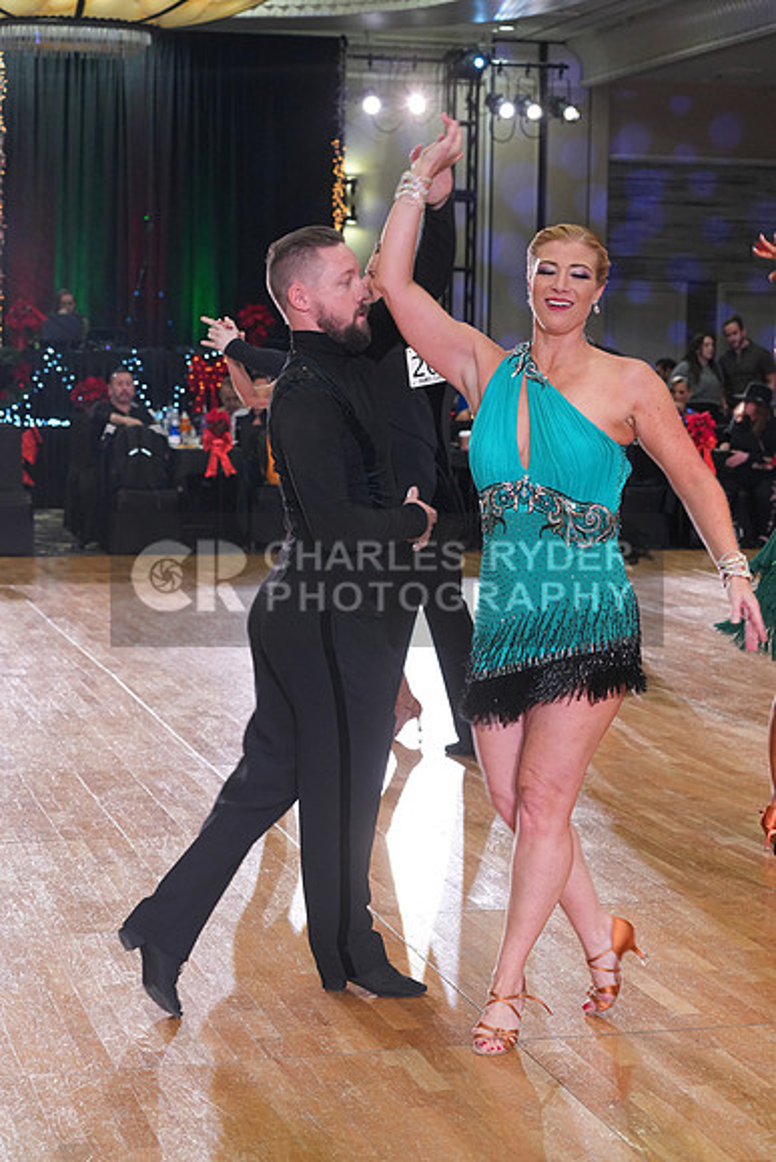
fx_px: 2262
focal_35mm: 70
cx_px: 388
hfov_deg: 19.5
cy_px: 581
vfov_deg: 28.8
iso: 2500
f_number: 5.6
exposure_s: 1/200
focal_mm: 70
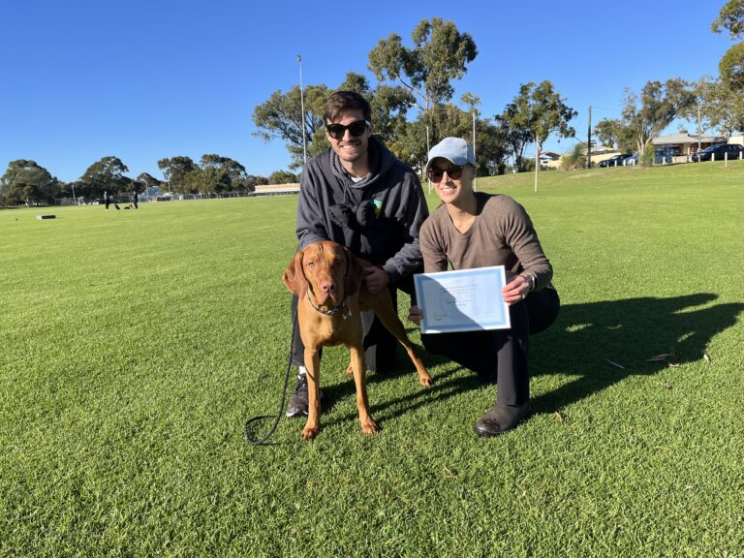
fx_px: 559
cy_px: 279
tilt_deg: -7.4
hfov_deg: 67.3
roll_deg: +2.4
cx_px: 372
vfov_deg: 53.1
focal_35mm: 26
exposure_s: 1/2024
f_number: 1.6
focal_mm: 5.1
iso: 50
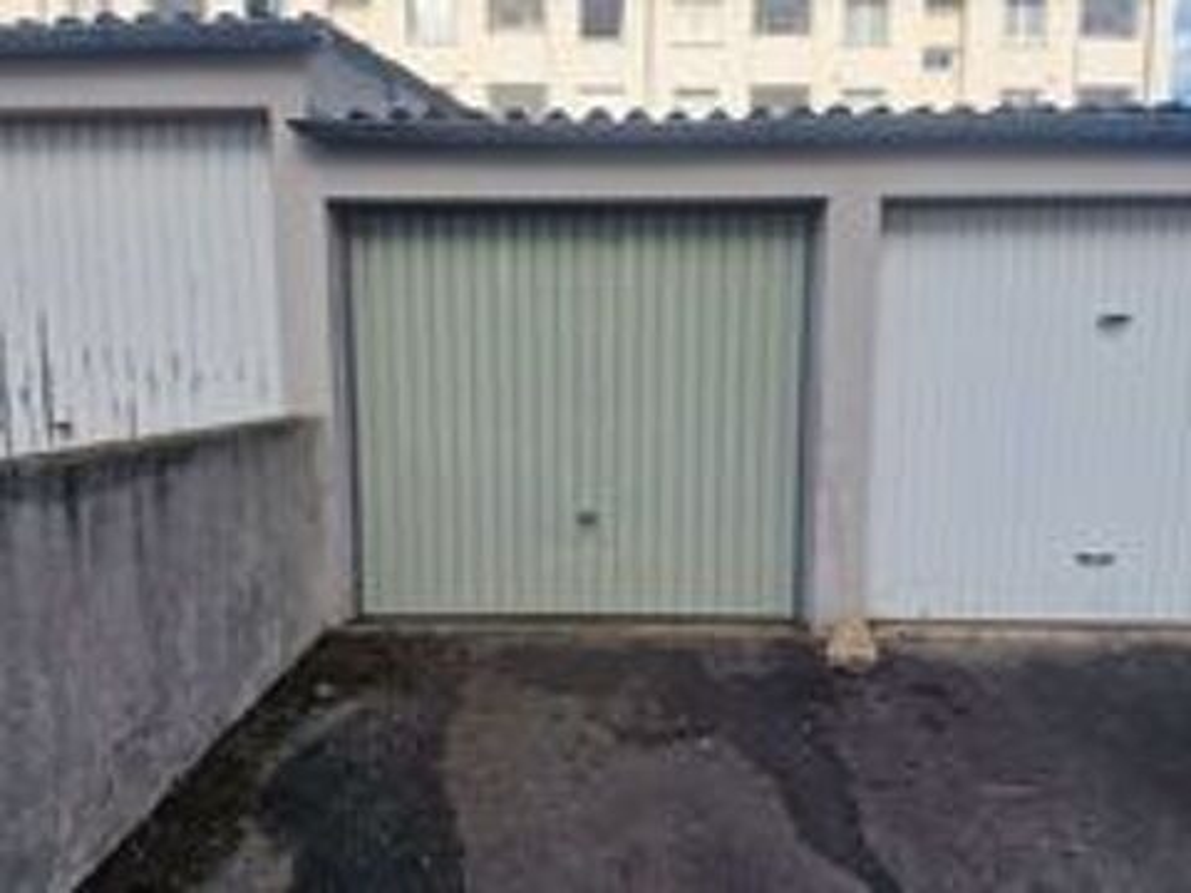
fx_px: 791
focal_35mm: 23
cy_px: 446
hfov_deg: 73.9
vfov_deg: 58.9
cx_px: 596
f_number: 1.8
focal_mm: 6.4
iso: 50
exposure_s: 1/448
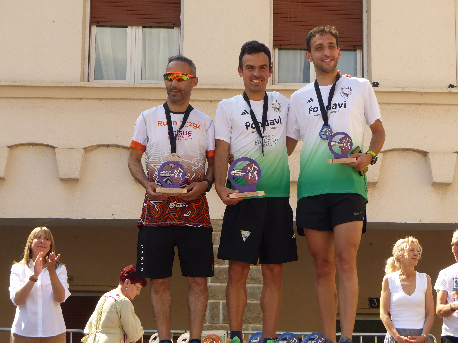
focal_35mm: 99
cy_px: 172
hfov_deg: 19.8
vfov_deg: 14.9
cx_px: 229
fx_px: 1310
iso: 100
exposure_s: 1/400
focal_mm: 17.8
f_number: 4
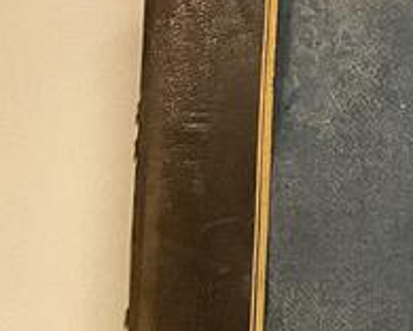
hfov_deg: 13.9
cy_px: 443
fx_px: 1418
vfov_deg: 12.8
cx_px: 841
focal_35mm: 116
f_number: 1.8
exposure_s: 1/50
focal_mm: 3
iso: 125
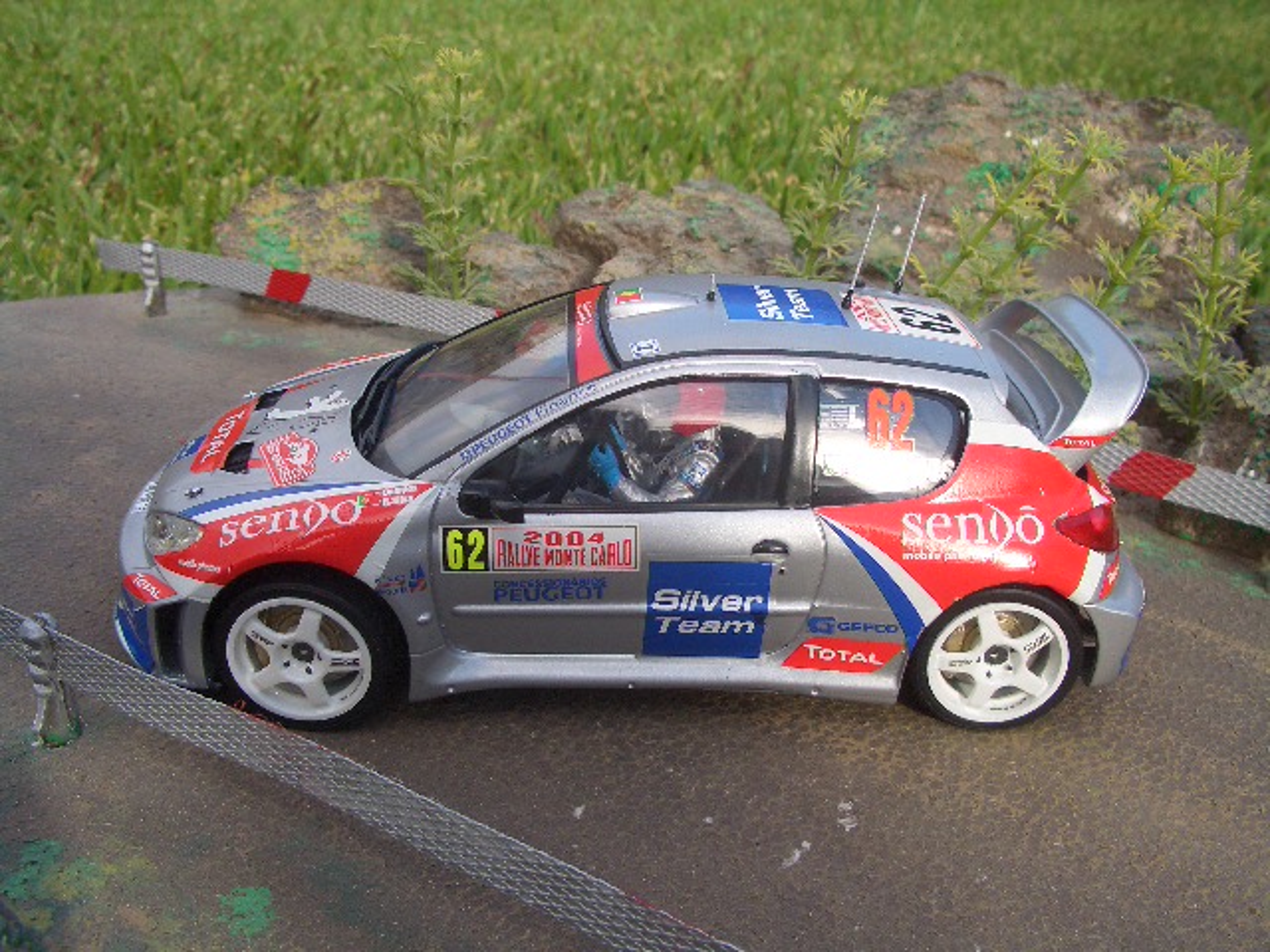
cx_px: 635
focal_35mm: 35
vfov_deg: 40.7
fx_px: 1284
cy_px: 476
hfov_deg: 52.6
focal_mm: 5.8
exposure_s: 1/250
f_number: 4.3
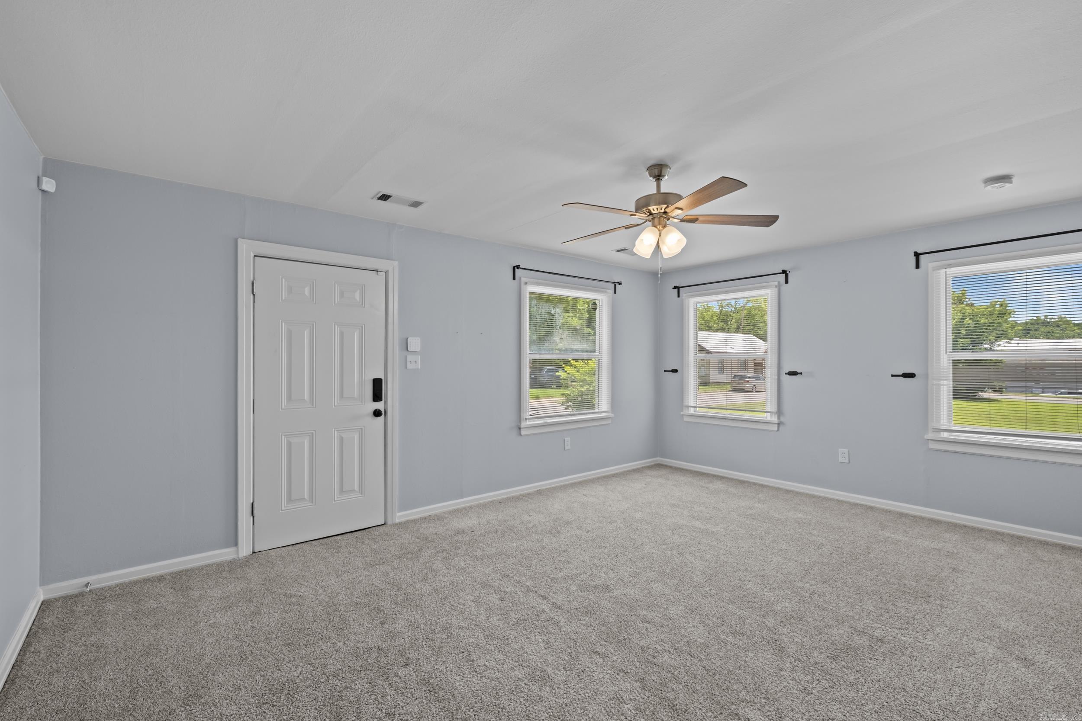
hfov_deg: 100.4
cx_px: 541
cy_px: 360
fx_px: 451
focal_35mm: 15
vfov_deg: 77.3
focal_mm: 10
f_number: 8
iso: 200
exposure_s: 1/2.5
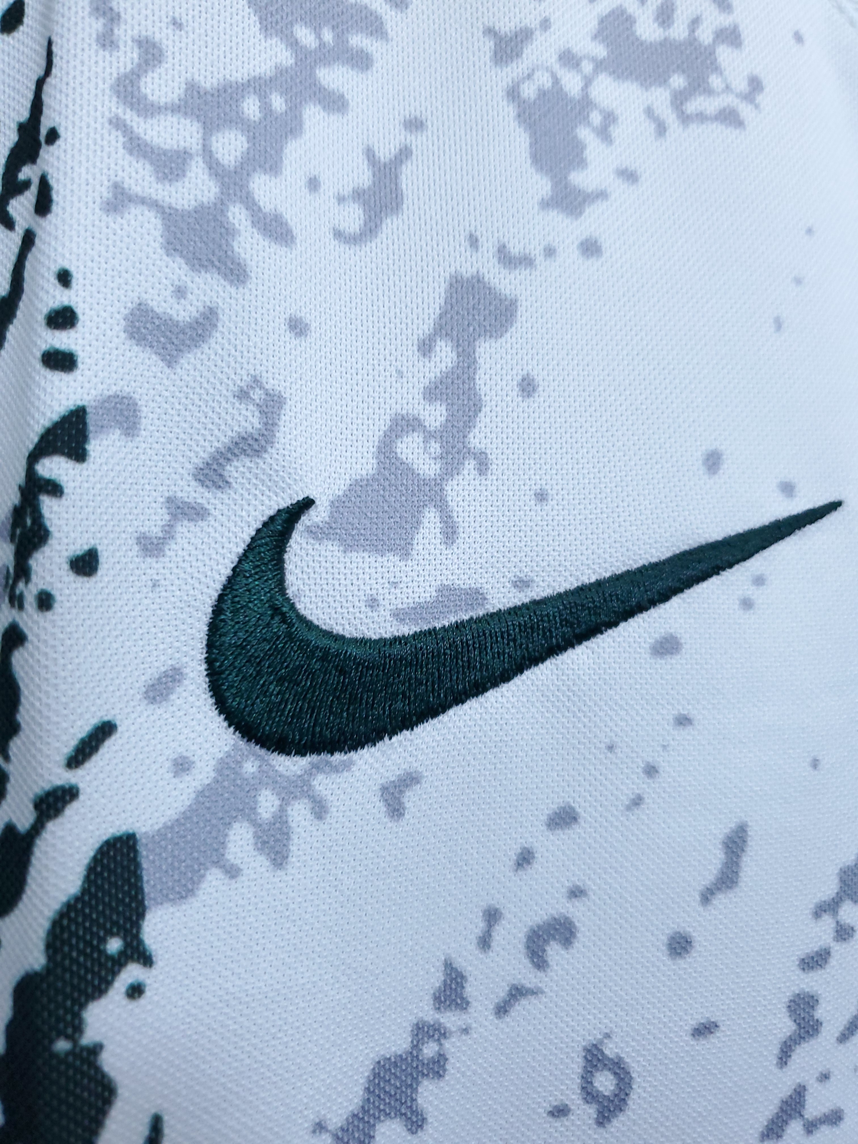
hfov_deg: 53.1
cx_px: 429
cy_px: 572
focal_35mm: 26
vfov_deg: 67.3
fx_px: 859
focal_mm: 4.3
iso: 200
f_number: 1.5
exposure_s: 1/30
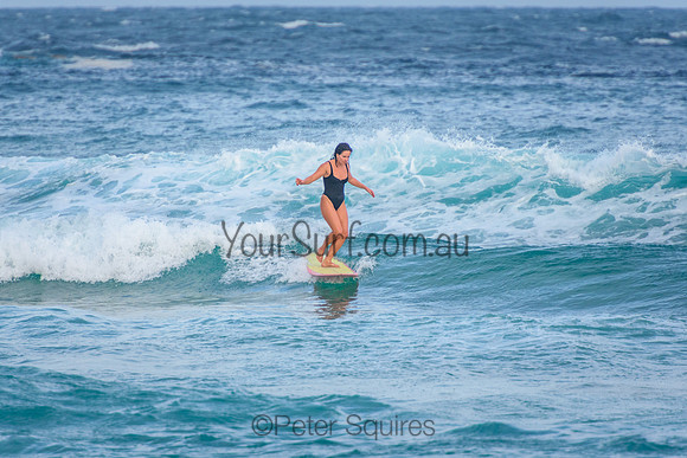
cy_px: 229
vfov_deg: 2.2
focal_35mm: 615
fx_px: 11734
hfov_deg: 3.4
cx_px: 344
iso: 640
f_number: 5.6
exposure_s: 1/1600
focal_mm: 400
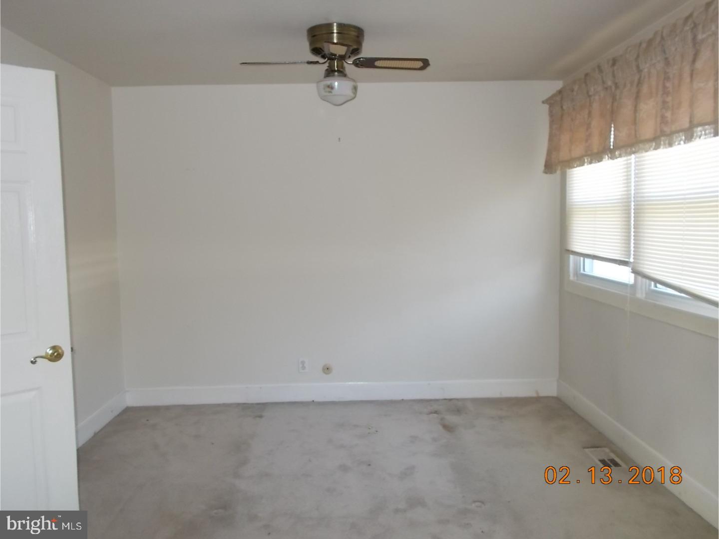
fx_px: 623
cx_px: 360
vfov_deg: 46.8
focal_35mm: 30
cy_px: 270
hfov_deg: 60.0
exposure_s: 1/25
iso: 220
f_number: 3.4
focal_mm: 5.3
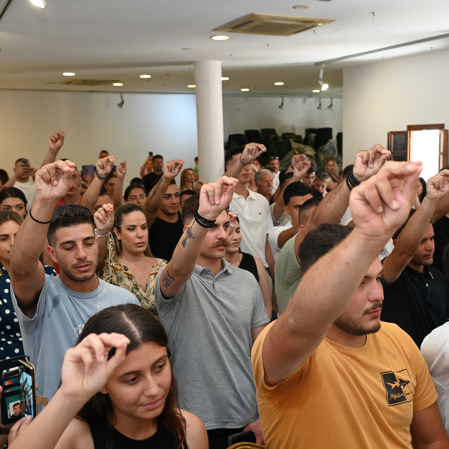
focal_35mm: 41
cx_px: 237
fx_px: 602
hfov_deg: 40.9
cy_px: 225
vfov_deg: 40.9
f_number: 4.5
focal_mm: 32
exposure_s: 1/200
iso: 2000
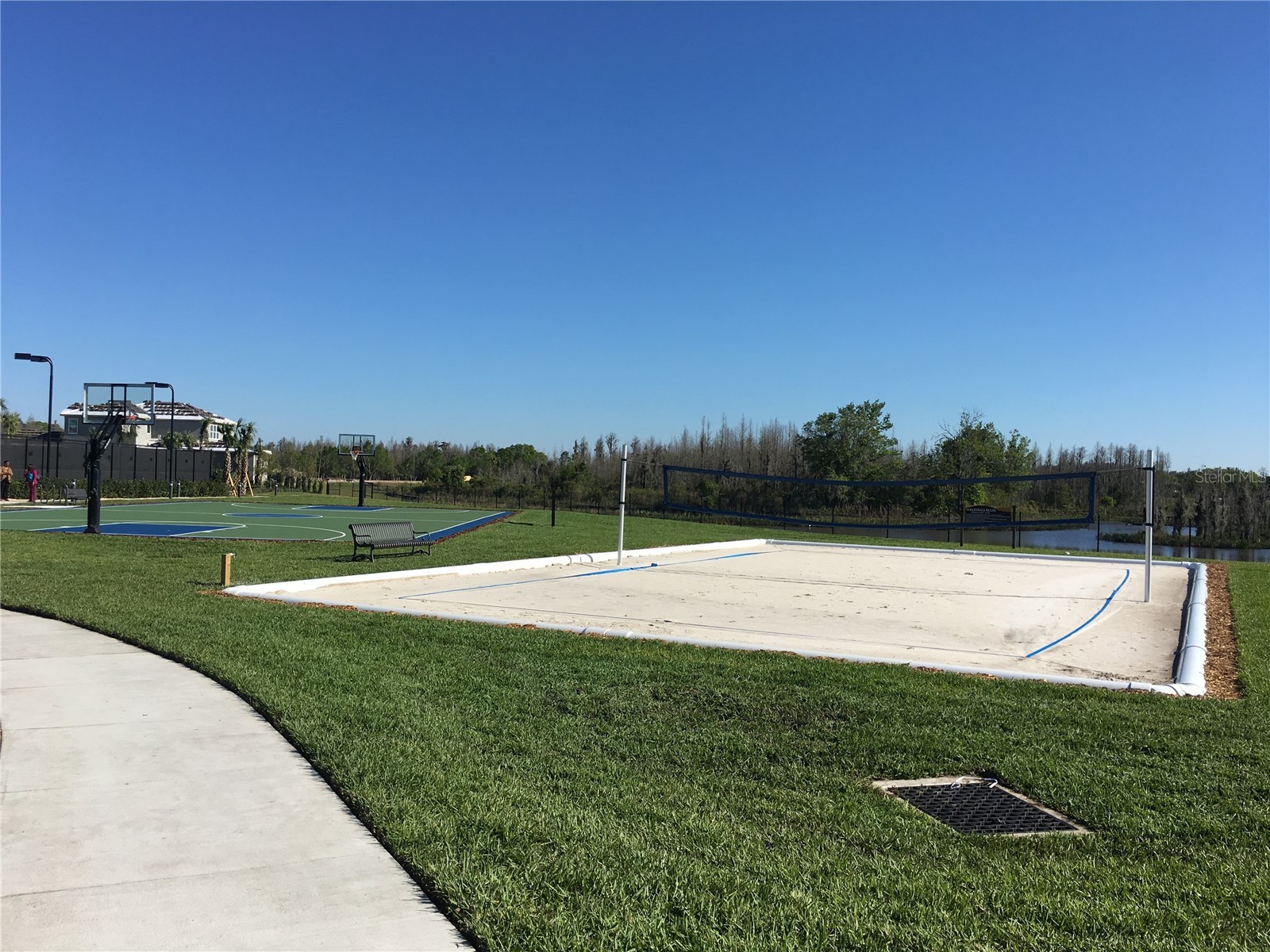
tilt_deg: +1.4
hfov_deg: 61.7
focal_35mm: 29
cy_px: 476
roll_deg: -1.5
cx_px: 635
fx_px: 1064
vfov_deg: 48.2
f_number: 2.2
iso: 25
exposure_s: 1/2137
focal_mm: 4.15
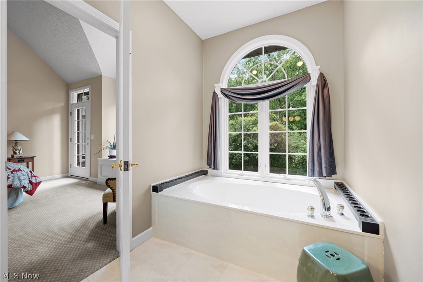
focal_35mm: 14
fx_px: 164
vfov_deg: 81.2
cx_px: 212
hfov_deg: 104.3
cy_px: 141
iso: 250
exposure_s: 1/5
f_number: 9
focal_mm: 14
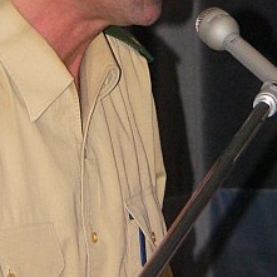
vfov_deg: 3.9
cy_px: -3
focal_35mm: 447
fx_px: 4047
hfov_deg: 3.9
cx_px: 118
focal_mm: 37.3
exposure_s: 1/60
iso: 300
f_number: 2.8
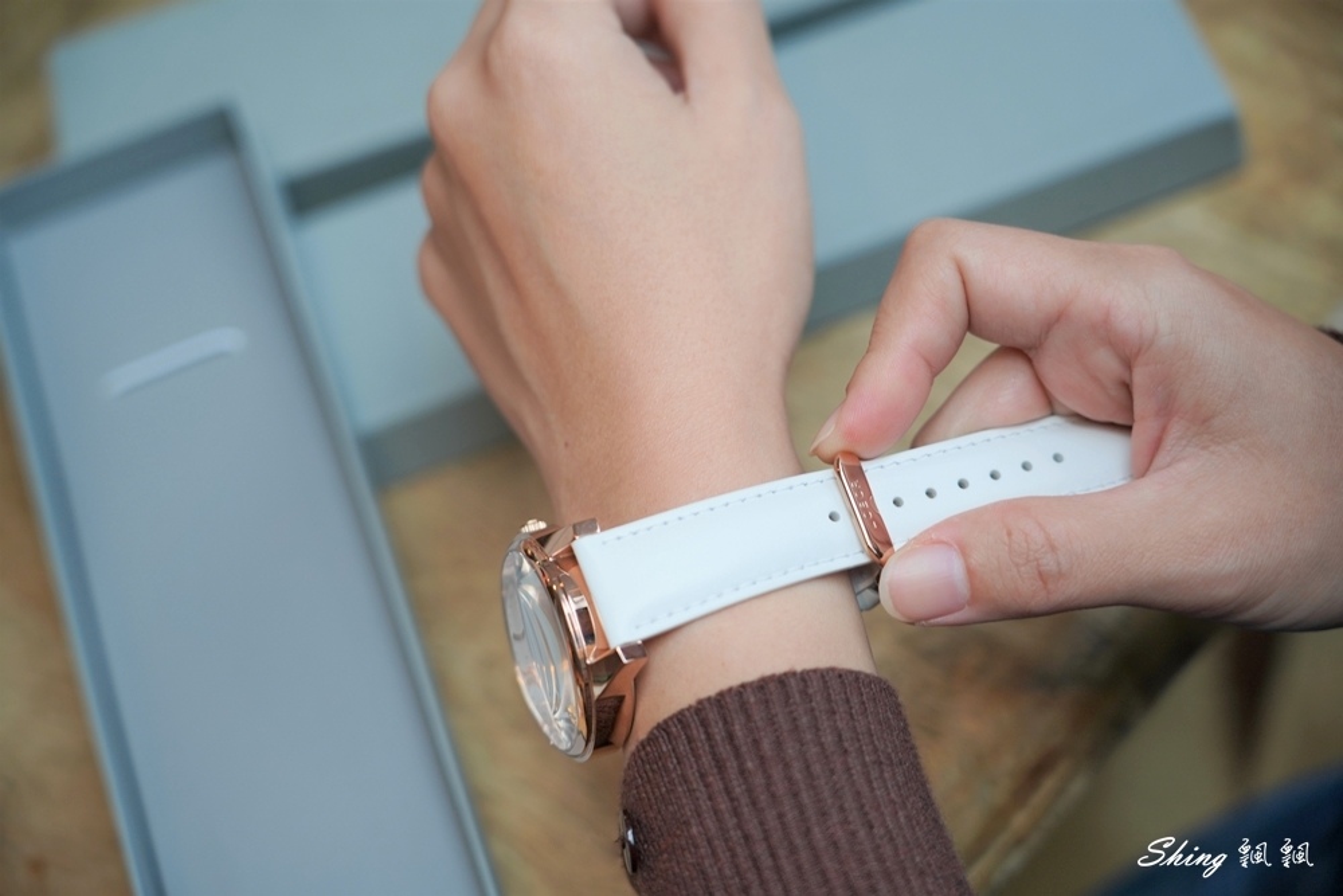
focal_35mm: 89
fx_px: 3320
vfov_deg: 15.4
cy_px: 448
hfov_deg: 22.9
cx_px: 672
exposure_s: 1/60
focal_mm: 89
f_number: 4
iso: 250
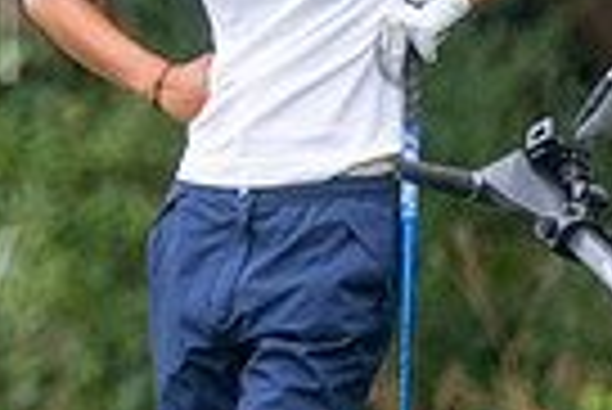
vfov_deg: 1.1
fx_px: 21817
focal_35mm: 1282
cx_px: -554
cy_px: 52
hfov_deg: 1.6
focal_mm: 300
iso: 500
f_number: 4
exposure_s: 1/1600
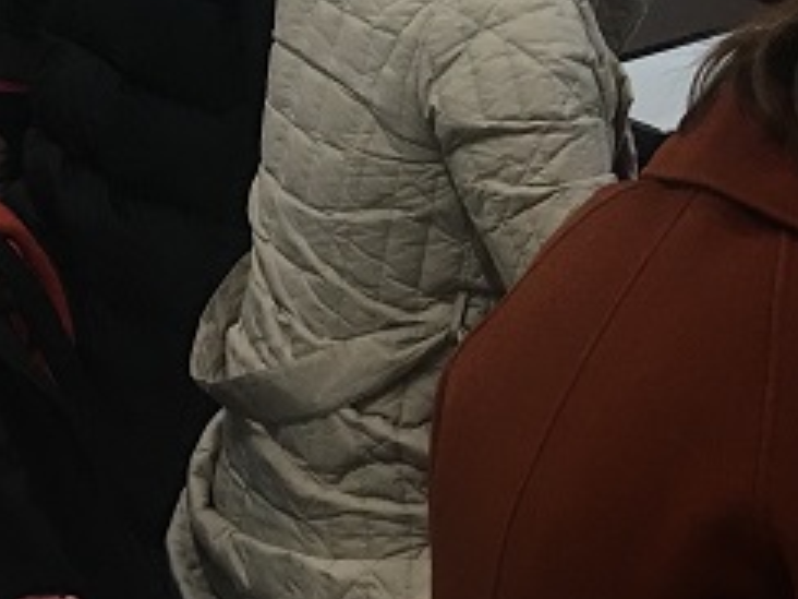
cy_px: -255
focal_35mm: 95
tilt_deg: -10.8
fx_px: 2190
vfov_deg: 14.7
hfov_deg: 20.2
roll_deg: +5.5
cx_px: 726
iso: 64
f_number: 2.2
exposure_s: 1/17
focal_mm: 4.15
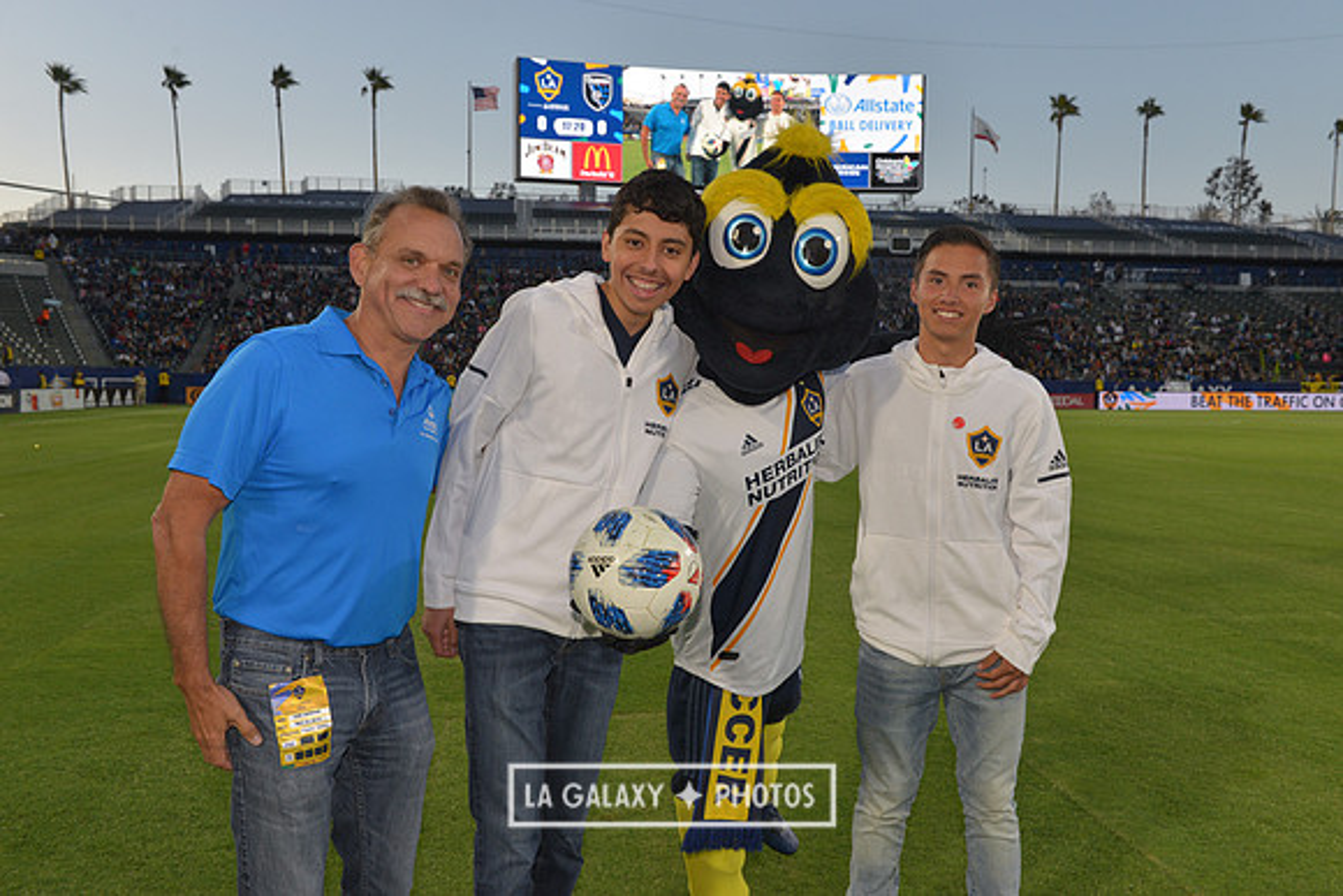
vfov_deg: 41.1
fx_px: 1194
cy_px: 448
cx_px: 672
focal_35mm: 32
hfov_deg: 58.7
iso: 800
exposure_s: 1/250
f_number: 8
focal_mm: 32
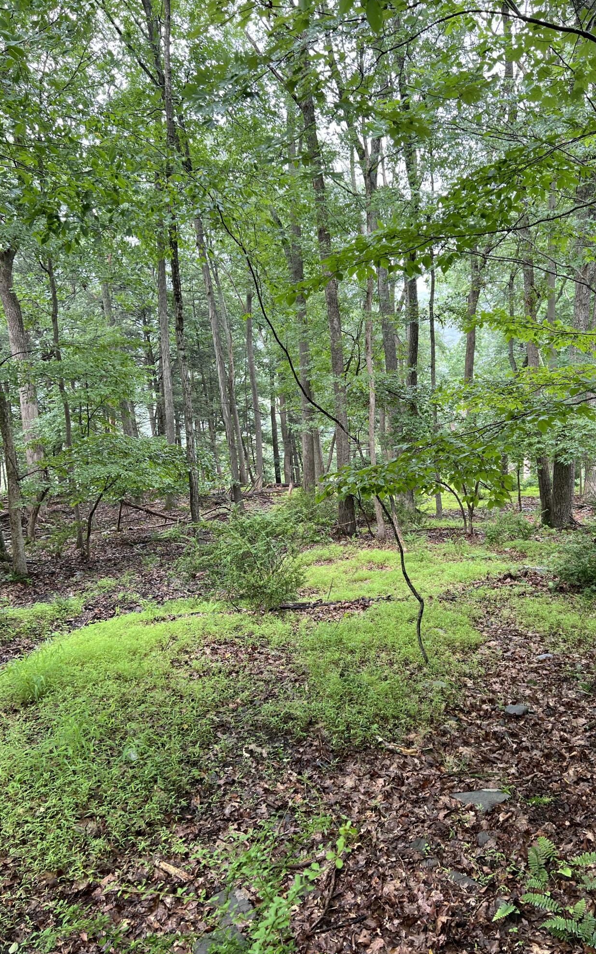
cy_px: 474
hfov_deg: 44.4
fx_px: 728
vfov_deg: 66.5
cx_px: 347
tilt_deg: -12.8
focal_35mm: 28
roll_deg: +2.6
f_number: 1.5
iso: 40
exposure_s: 1/186
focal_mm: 5.7
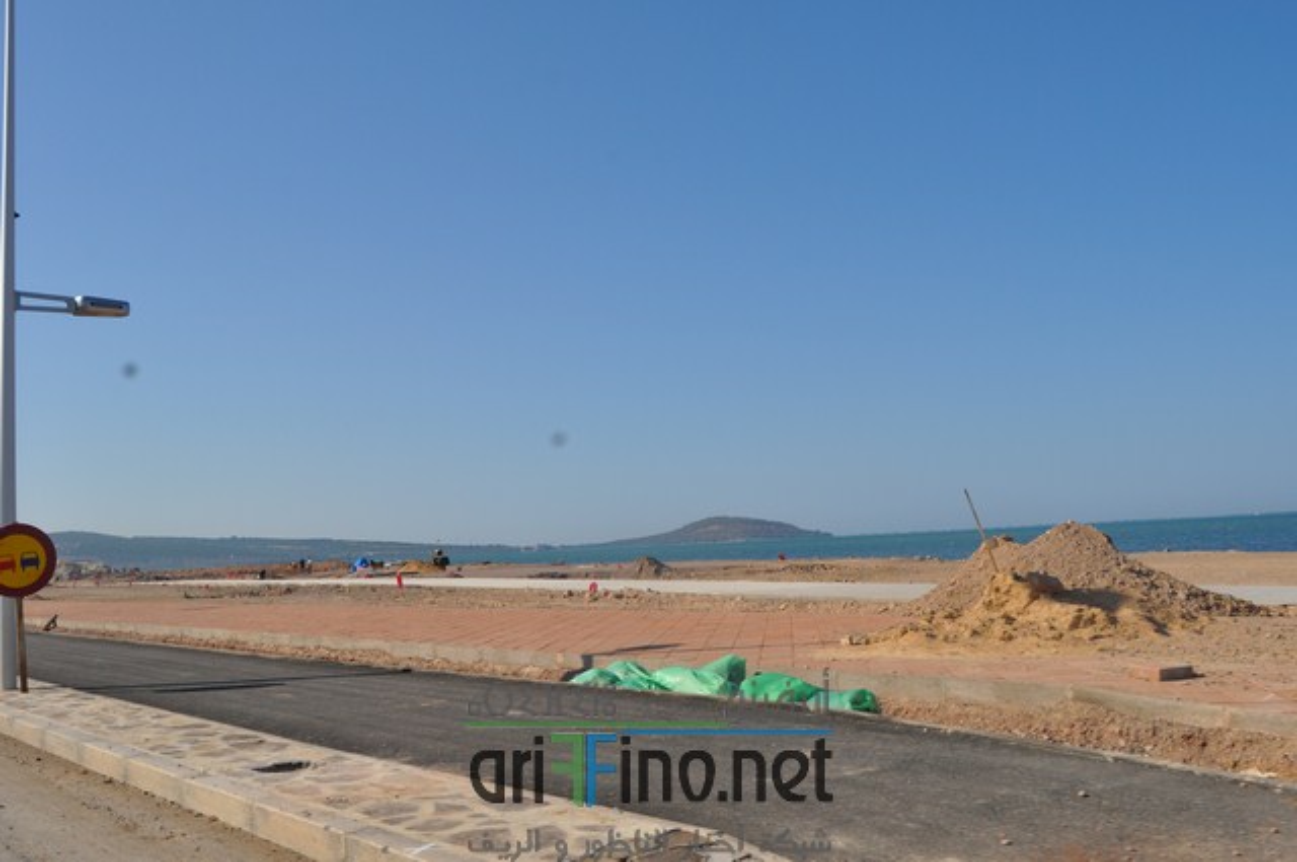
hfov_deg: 55.2
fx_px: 1241
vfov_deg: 38.3
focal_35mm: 34
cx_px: 648
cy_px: 431
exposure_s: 1/500
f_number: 10
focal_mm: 23
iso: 200
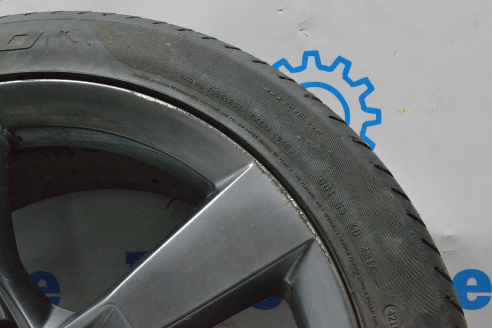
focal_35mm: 52
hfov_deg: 37.8
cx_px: 246
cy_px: 164
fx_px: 718
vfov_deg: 25.8
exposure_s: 1/125
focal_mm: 35
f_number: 13
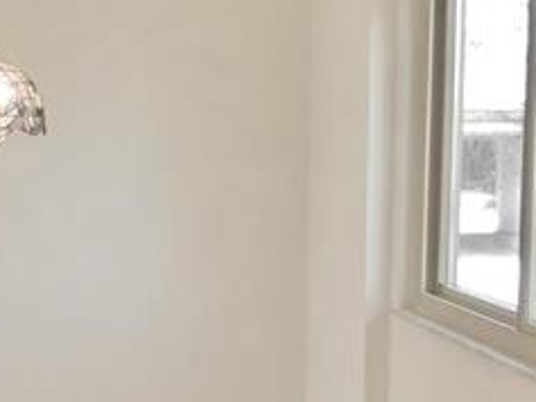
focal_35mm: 62
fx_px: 961
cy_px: 208
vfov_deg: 23.7
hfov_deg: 27.5
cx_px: -104
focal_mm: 4
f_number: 3.4
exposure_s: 1/30
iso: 180
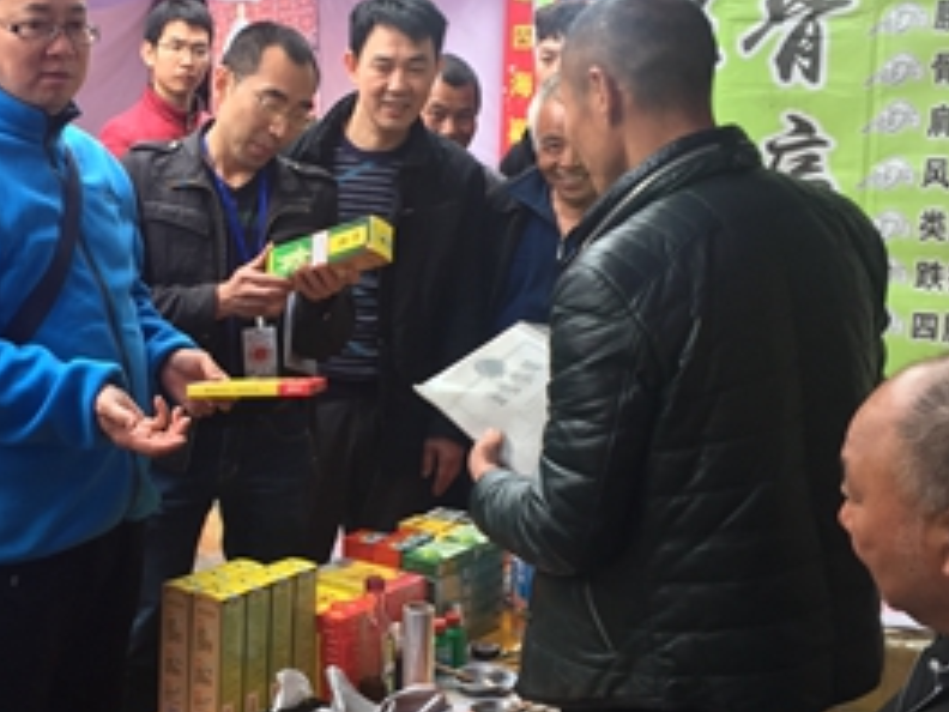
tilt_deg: -10.7
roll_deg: -1.0
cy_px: 376
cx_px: 244
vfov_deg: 26.6
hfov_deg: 34.3
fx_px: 1508
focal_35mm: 55
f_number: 2.2
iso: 50
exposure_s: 1/100
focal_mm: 4.15
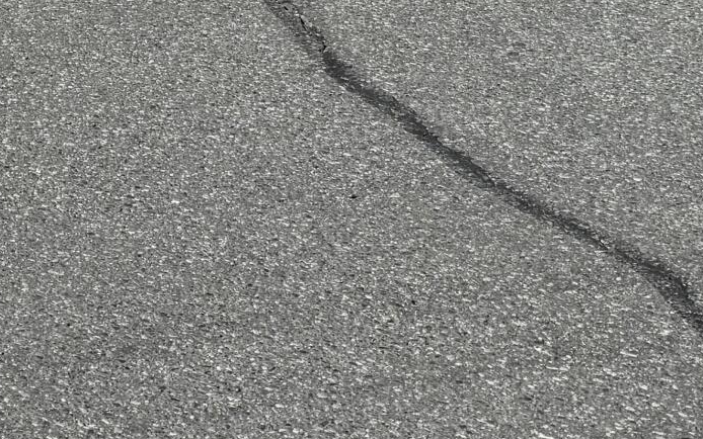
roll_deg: +0.1
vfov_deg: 10.2
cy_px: -644
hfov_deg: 18.6
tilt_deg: +3.7
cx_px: 47
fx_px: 2108
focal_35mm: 110
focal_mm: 6.76
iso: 80
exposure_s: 1/6173
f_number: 1.78
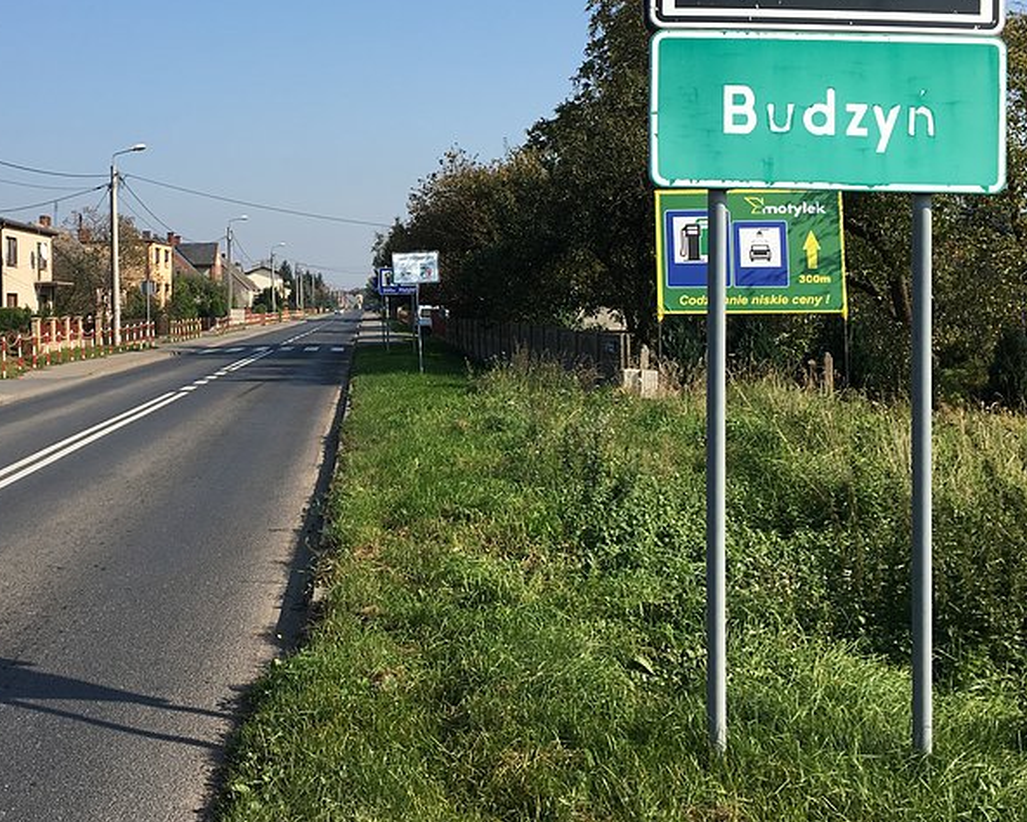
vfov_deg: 34.6
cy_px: 271
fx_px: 1307
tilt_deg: +1.7
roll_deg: +0.9
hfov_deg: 42.1
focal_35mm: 43
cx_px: 311
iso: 25
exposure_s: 1/1183
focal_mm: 4.15
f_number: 2.2
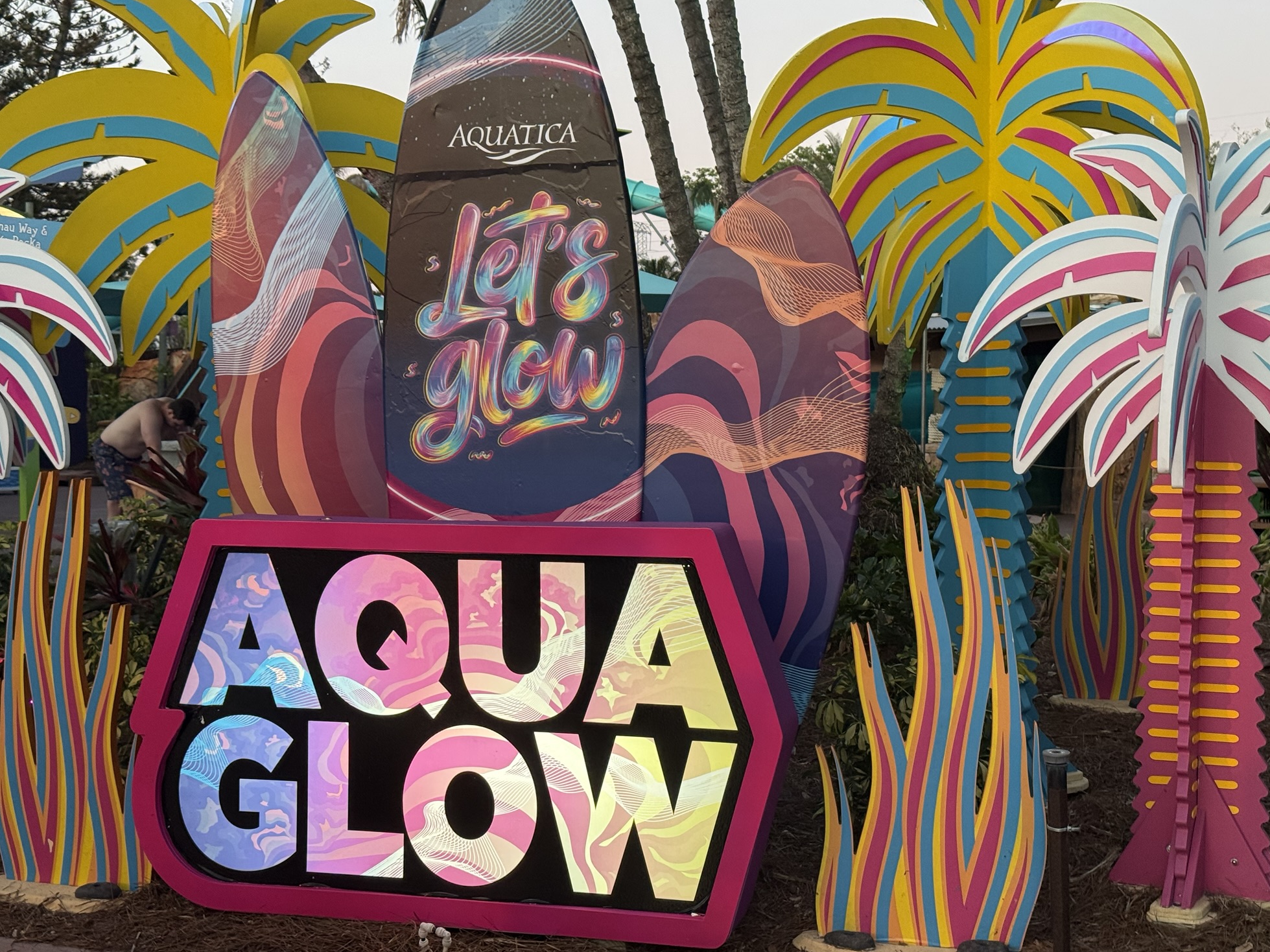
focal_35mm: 49
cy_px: 485
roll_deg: -0.2
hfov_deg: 38.9
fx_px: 1798
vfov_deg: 29.7
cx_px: 628
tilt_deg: -1.9
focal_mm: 6.76
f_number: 1.78
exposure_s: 1/120
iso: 160
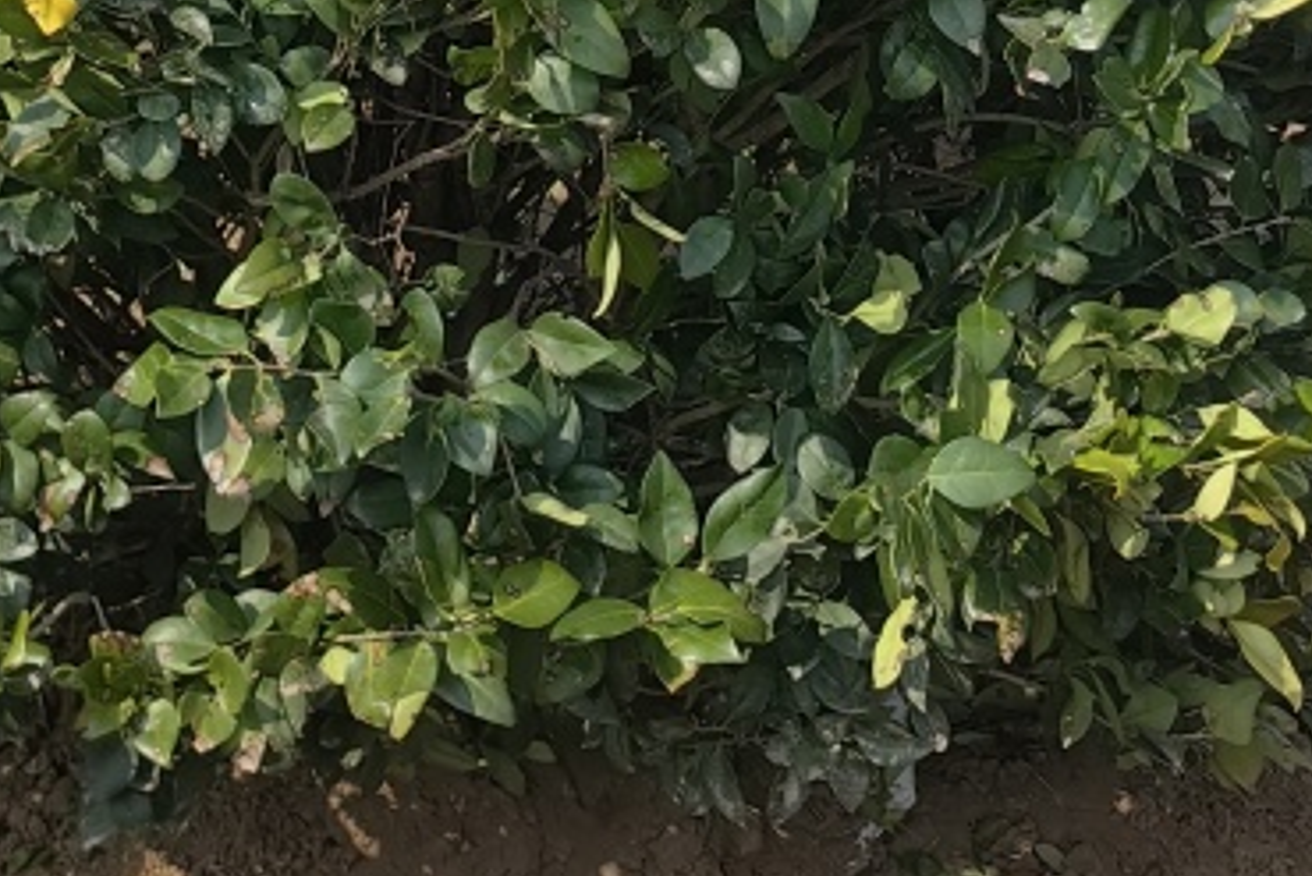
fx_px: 2953
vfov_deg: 16.1
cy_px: -218
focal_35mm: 81
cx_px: 429
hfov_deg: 24.9
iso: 50
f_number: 2
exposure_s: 1/2283
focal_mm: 5.75
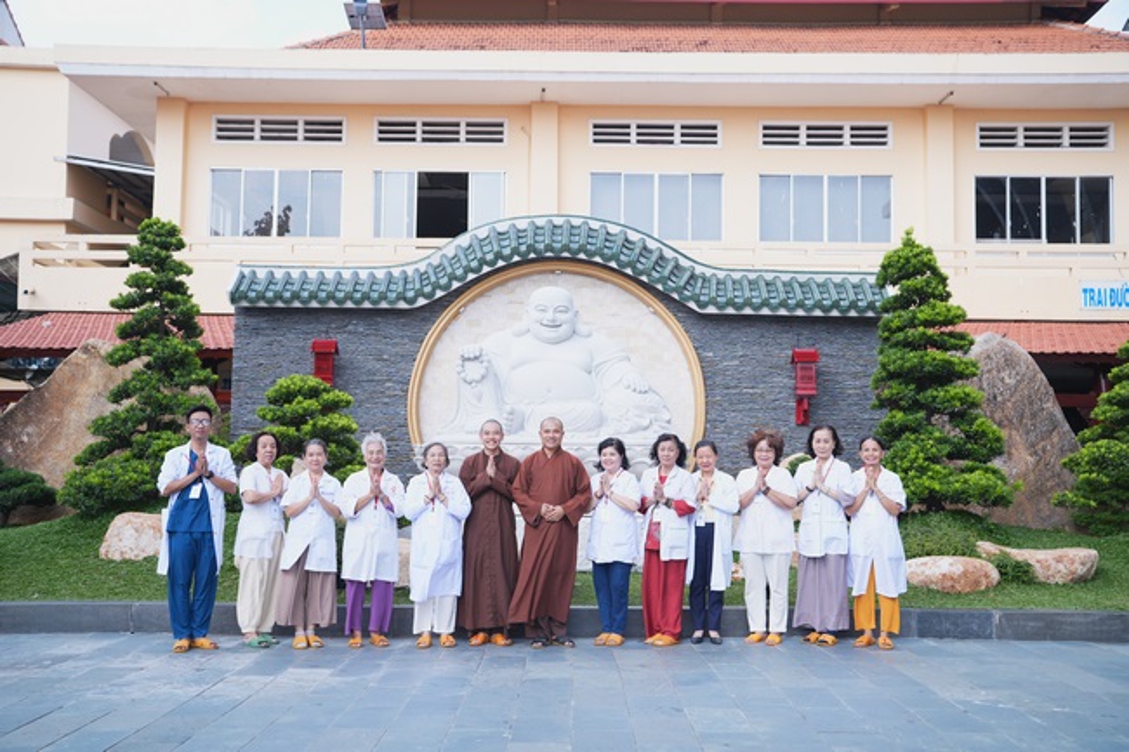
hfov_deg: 49.6
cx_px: 564
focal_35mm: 39
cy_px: 376
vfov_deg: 34.2
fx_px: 1223
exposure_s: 1/640
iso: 160
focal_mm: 39
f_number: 2.8
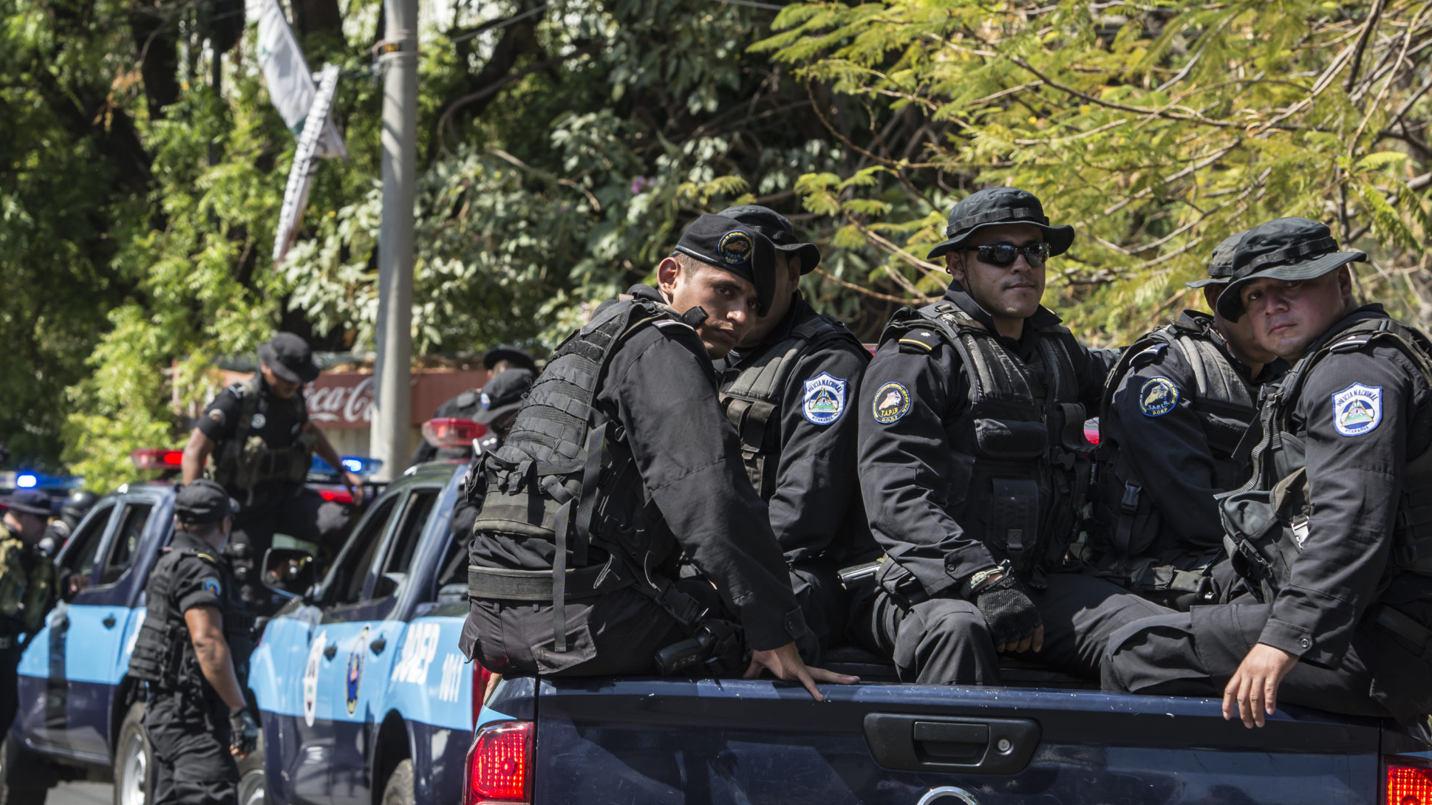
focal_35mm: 155
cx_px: 506
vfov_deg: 7.8
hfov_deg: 13.9
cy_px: 538
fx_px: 5885
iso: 200
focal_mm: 112
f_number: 7.1
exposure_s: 1/320
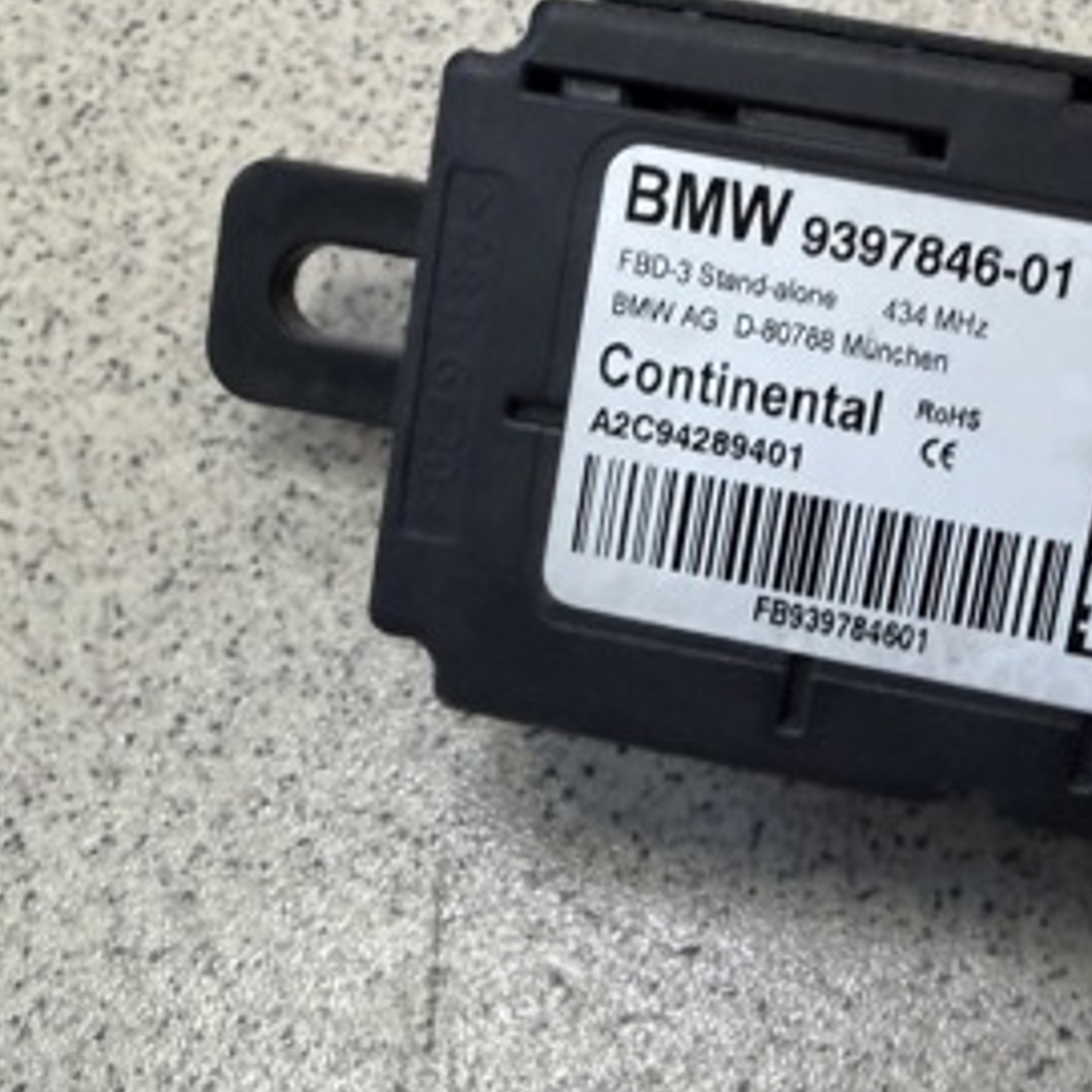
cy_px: 530
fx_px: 1785
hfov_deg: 31.8
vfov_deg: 34.0
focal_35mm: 50
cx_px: 1052
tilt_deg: -65.7
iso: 320
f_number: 2.2
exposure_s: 1/121
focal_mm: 2.22
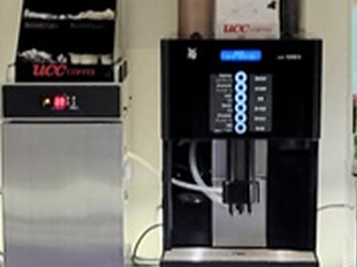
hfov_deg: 13.3
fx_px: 1526
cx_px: 189
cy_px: 269
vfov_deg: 9.9
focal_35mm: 148
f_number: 1.8
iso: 320
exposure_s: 1/40
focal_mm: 5.4
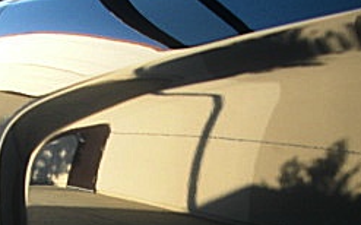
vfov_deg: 12.7
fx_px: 973
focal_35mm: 99
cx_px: 184
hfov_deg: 21.0
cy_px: 314
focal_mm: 6.3
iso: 50
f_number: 2.8
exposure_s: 1/80
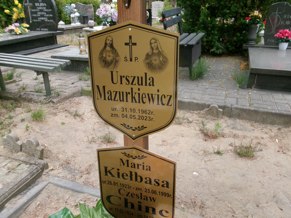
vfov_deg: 49.7
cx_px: 146
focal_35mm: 28
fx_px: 235
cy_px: 109
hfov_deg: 63.4
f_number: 3.9
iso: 100
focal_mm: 5.1
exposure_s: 1/150
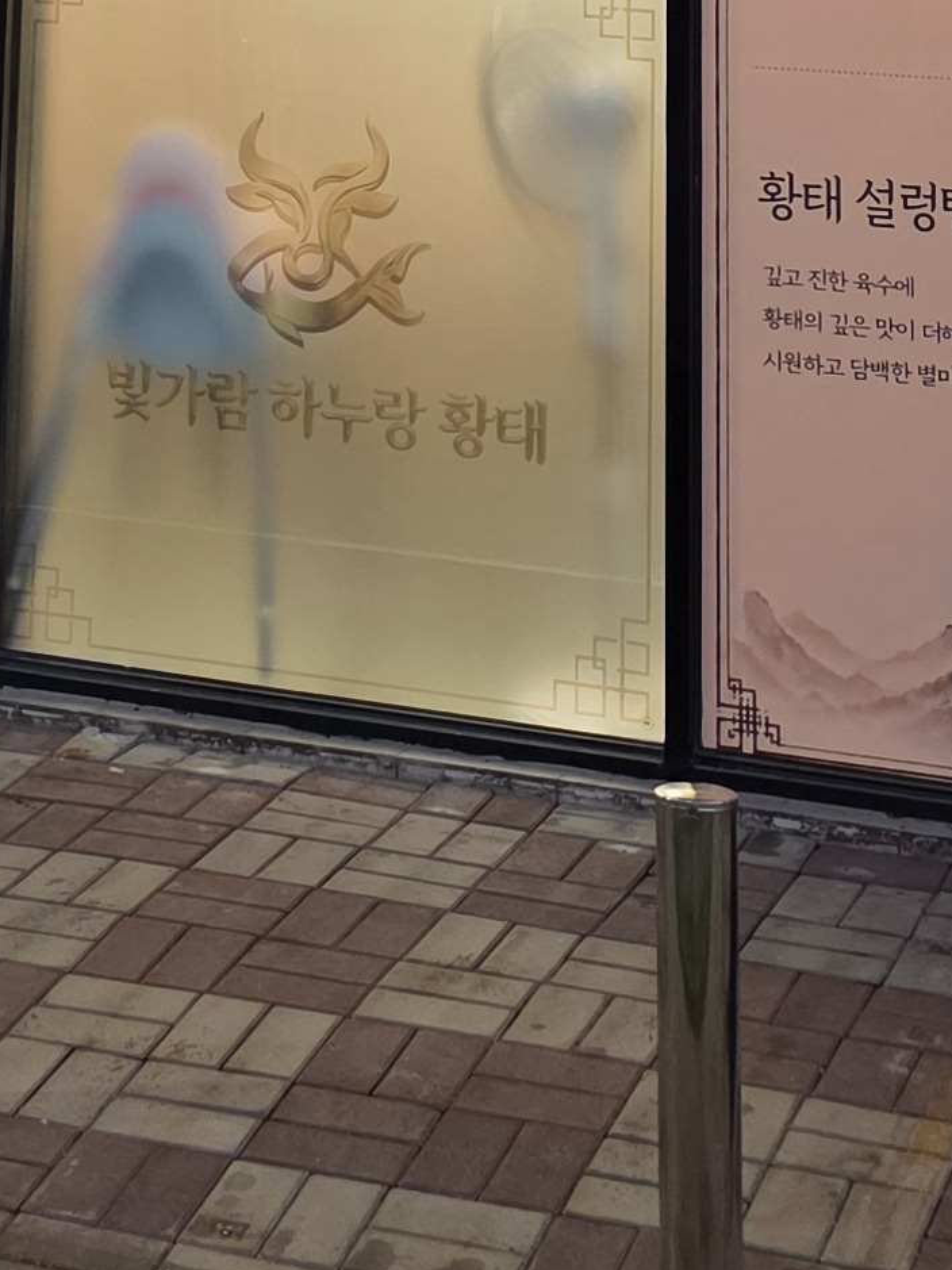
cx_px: 9
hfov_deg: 14.8
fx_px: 3594
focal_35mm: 98
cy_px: -591
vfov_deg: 18.0
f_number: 1.7
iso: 400
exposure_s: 1/120
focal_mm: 6.3
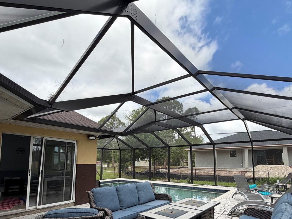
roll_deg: +0.4
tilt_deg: +5.7
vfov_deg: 64.0
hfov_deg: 80.9
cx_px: 173
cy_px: 148
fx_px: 169
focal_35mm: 20
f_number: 2.2
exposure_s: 1/527
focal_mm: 2.22
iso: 40
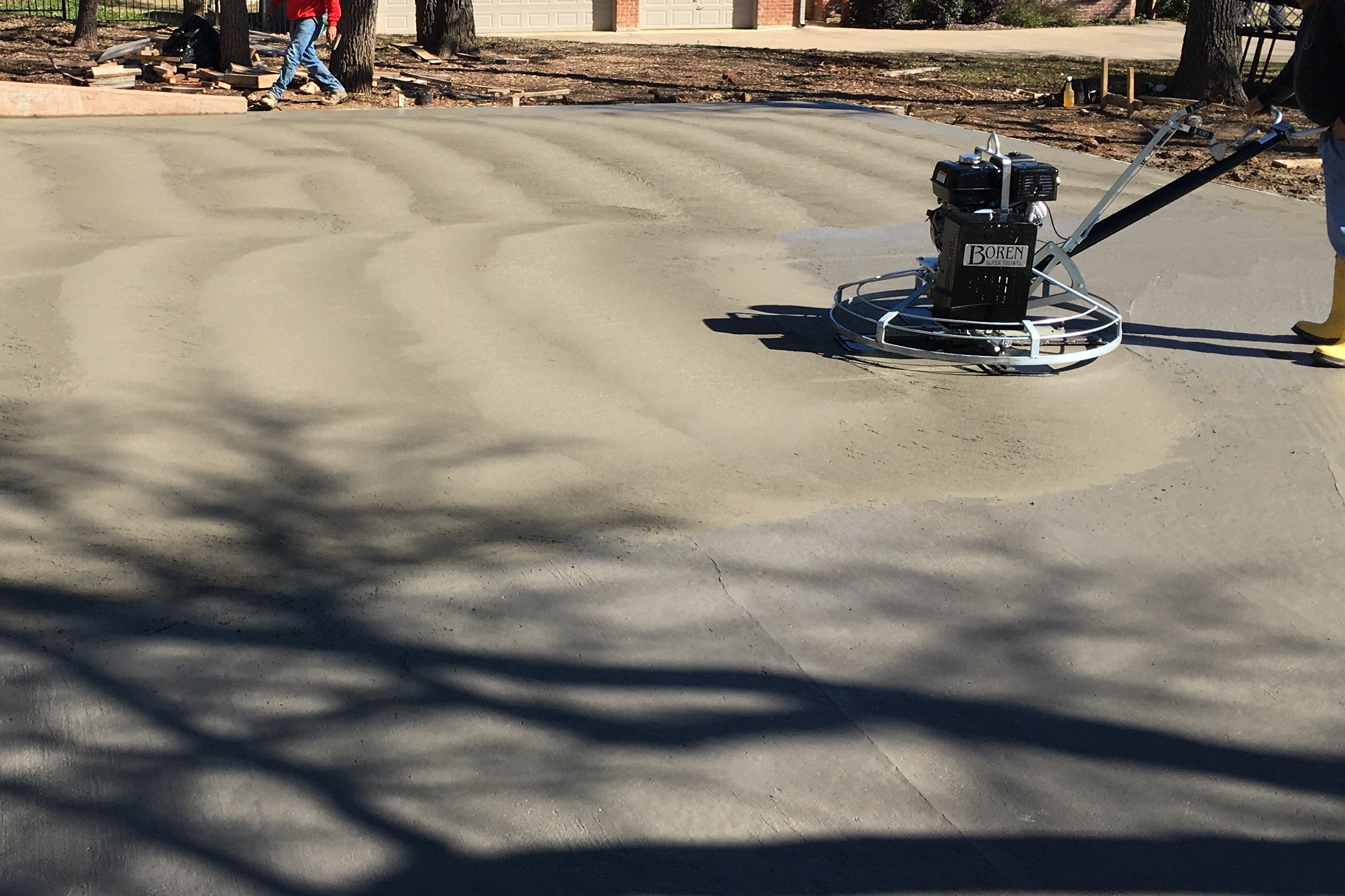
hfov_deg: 40.6
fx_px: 1793
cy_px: 291
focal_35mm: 48
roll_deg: -0.3
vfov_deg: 27.9
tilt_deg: -12.8
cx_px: 445
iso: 25
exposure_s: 1/916
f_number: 2.2
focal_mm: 4.15
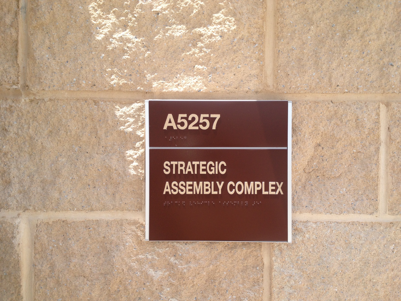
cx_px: 200
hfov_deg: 52.6
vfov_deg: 40.7
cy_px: 150
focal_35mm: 35
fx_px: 405
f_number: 2.4
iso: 50
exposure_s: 1/1325
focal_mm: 4.28
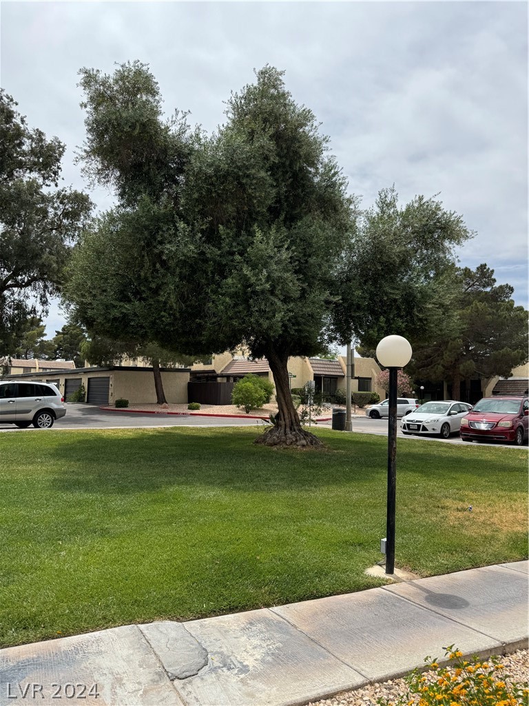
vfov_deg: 71.6
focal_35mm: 24
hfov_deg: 56.8
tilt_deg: +3.9
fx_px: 489
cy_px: 353
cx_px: 264
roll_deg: -0.7
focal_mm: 6.76
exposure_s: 1/7092
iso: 80
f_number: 1.78
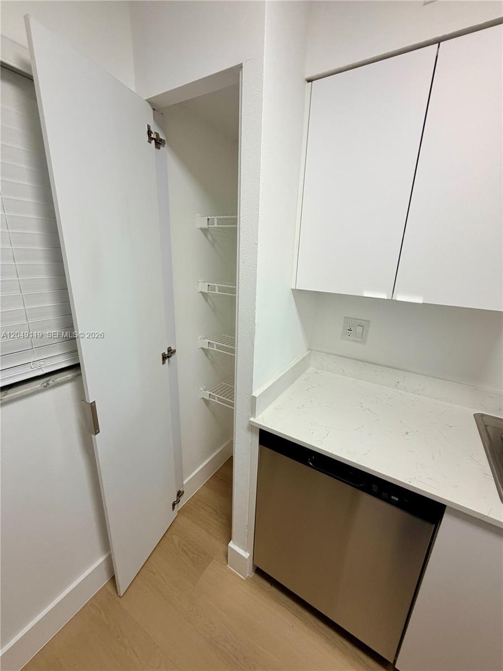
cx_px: 252
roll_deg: -2.1
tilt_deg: -16.7
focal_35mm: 14
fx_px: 271
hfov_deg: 85.7
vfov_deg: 102.1
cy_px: 336
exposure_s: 1/120
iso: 160
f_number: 2.2
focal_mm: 2.22
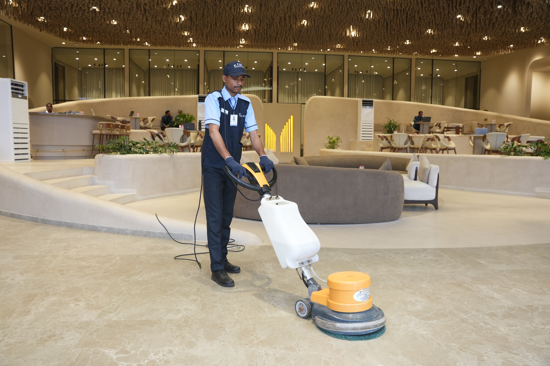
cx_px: 275
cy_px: 183
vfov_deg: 46.4
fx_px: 428
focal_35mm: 28
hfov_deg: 65.5
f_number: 4
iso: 1000
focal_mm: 28
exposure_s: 1/100
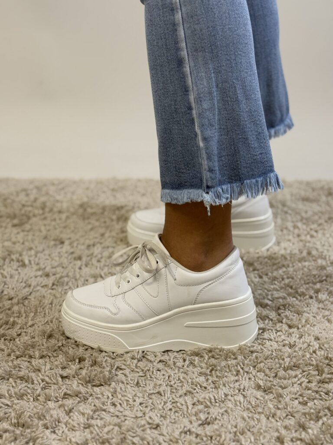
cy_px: 222
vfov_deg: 39.7
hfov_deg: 30.3
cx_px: 166
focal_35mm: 48
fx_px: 616
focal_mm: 6.76
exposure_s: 1/100
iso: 50
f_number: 1.78
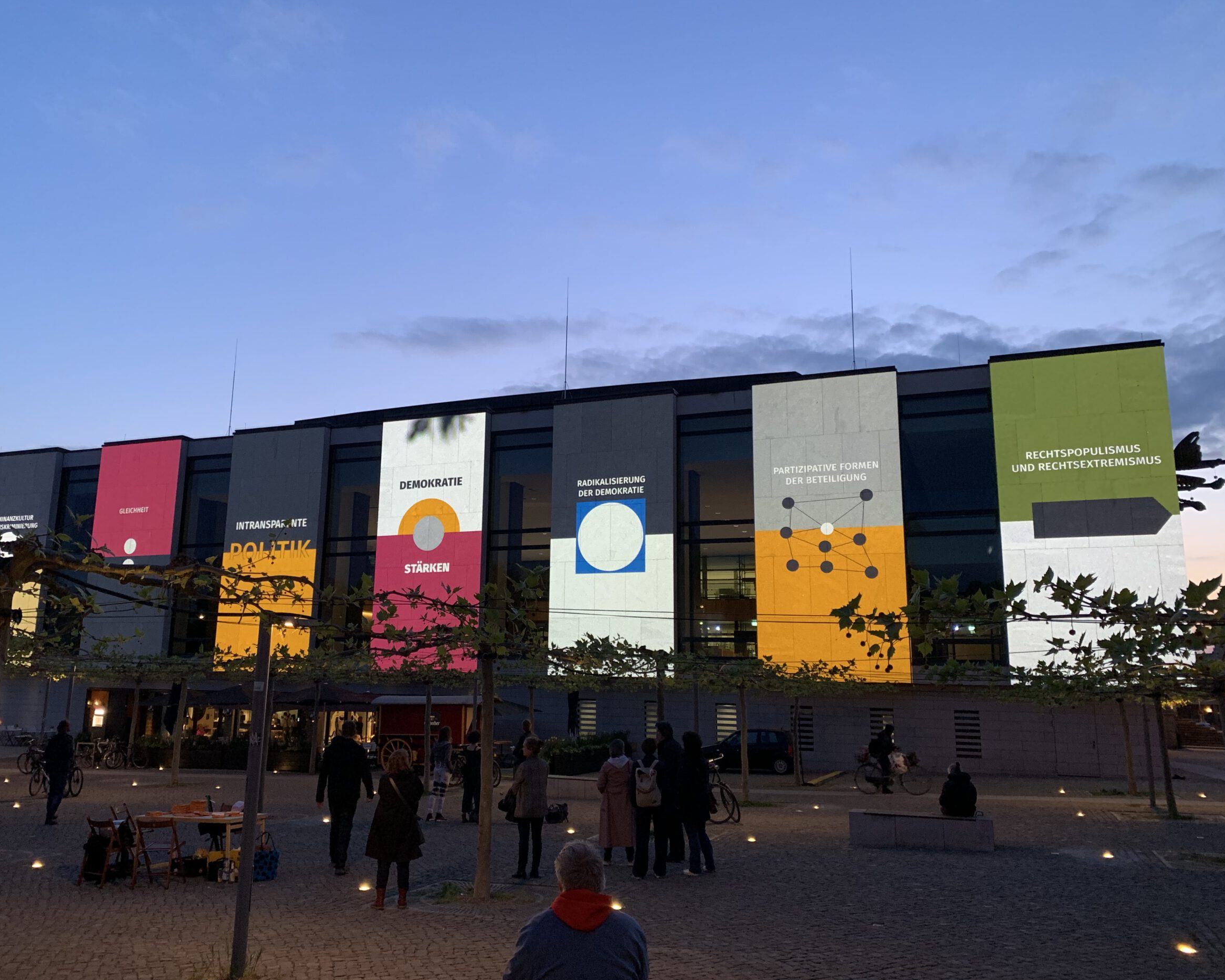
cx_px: 557
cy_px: 497
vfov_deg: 51.5
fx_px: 1015
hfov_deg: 62.1
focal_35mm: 28
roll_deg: -0.8
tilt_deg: +11.5
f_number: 1.8
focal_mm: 4.25
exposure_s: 1/49
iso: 250
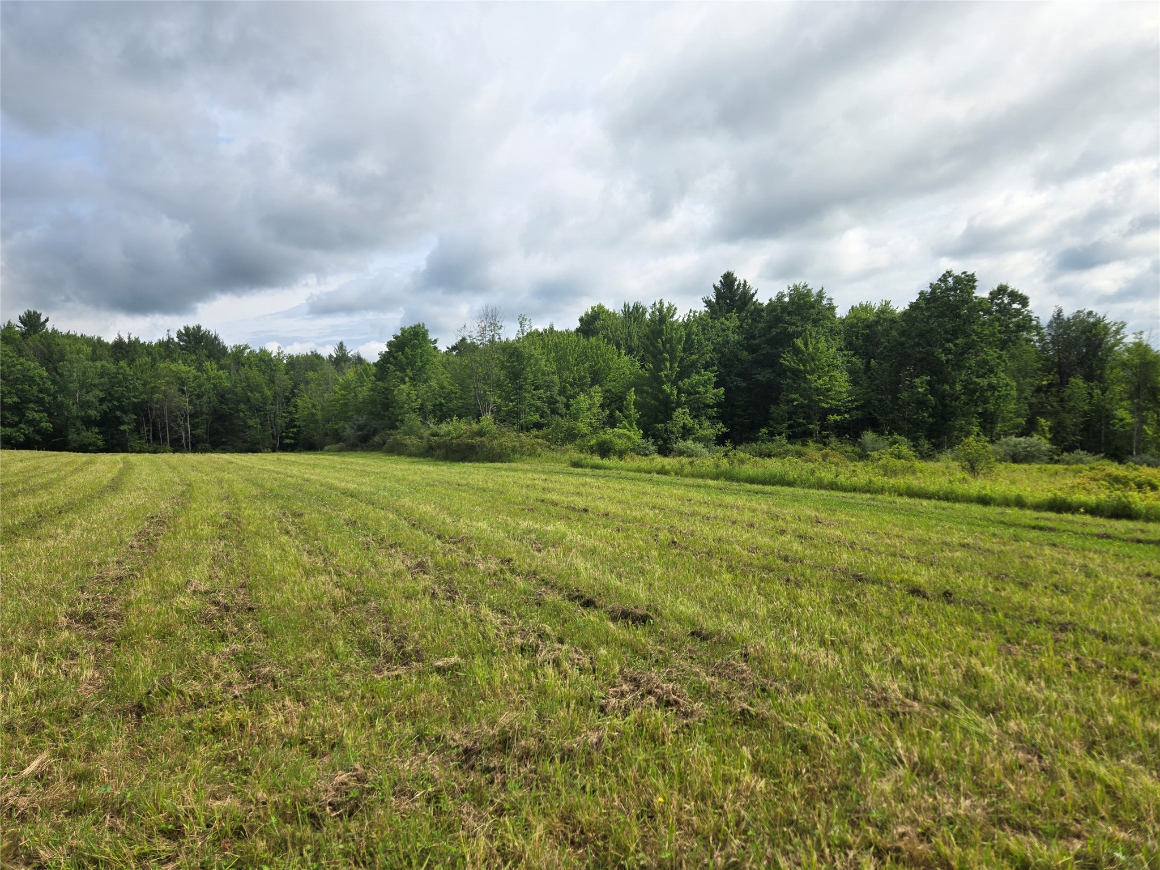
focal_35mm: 23
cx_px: 580
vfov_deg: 58.9
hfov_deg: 73.9
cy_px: 435
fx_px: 771
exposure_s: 1/1879
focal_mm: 5.4
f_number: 1.8
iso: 25
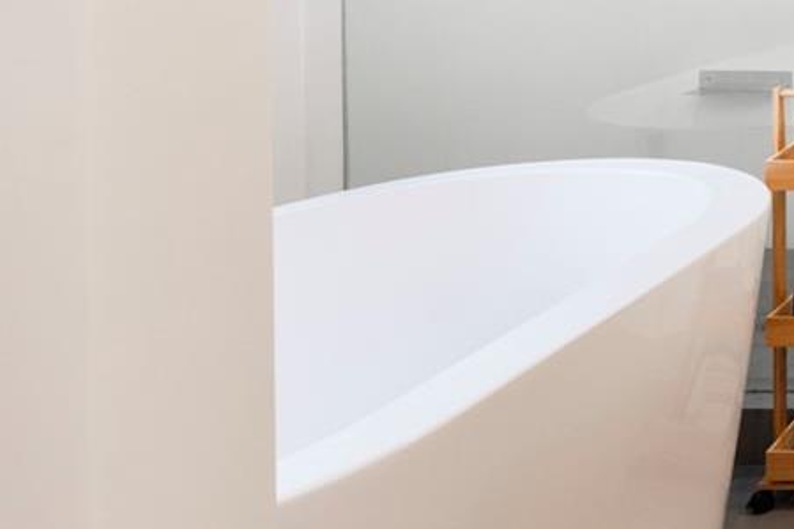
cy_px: -120
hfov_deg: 22.8
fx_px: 1296
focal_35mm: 59
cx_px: 1356
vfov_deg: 21.3
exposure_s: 1/6
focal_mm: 11
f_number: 8
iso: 250
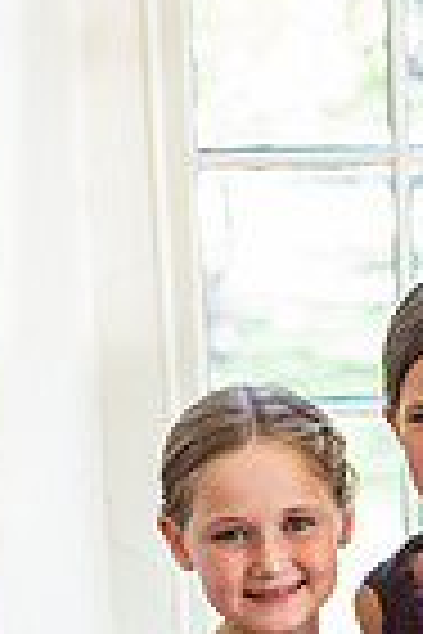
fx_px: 2820
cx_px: 320
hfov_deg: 8.6
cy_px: 868
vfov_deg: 12.4
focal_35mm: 160
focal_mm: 50
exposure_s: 1/320
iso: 640
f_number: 2.5
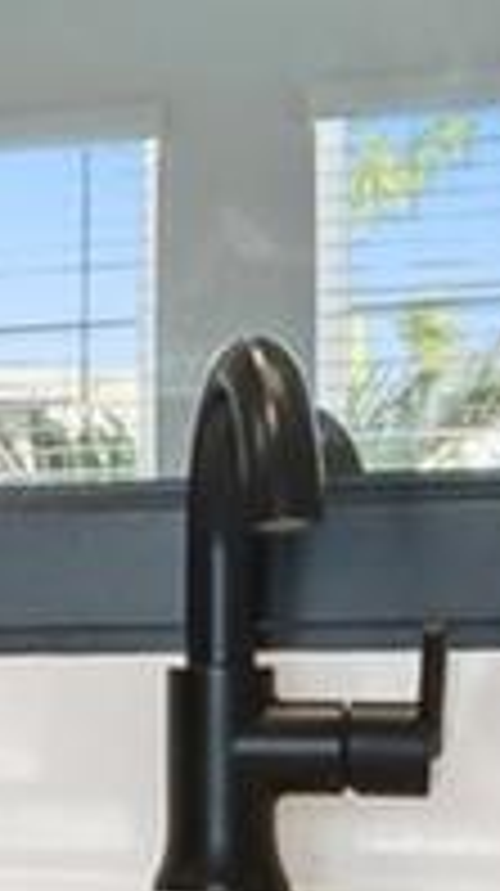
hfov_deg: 7.2
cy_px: 734
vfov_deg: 16.8
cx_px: -1450
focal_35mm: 127
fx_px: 3001
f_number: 7.1
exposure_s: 1/30
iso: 100
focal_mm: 10
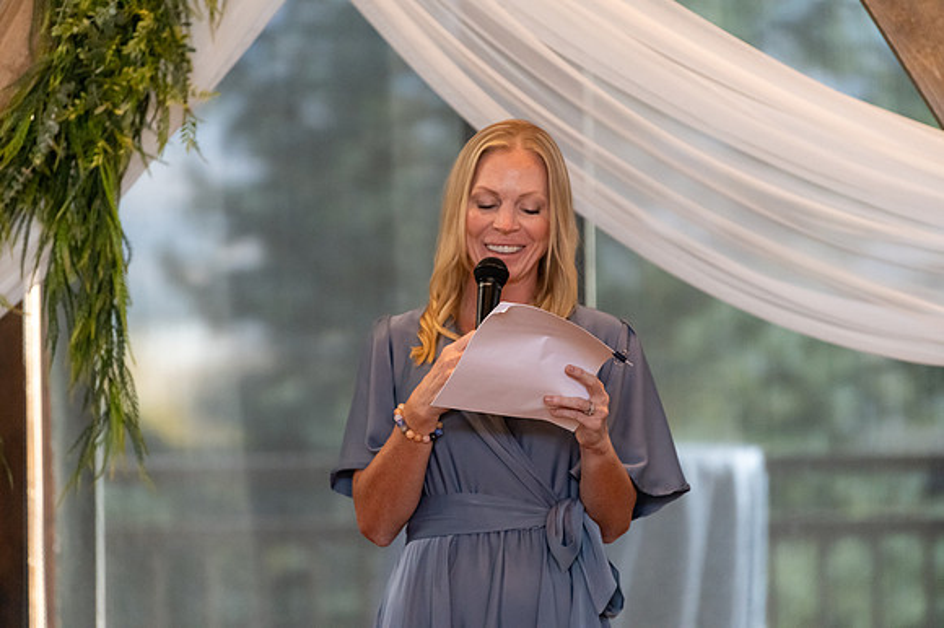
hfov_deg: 8.6
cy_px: 314
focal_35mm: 240
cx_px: 472
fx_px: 6290
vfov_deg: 5.7
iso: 3200
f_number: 2.8
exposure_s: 1/400
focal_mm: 200
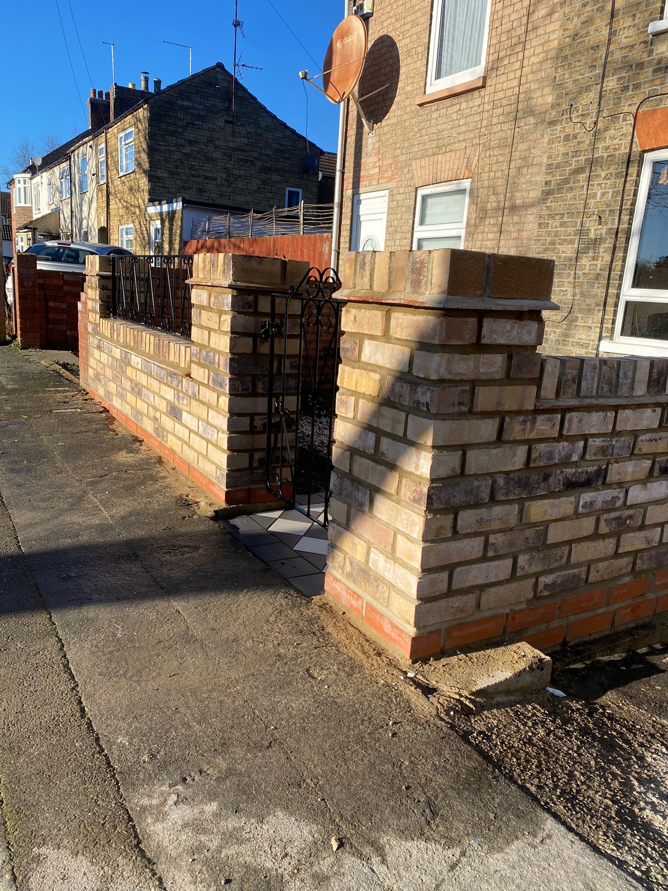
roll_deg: -2.6
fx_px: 669
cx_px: 334
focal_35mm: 26
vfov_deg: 67.3
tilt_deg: -12.3
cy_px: 446
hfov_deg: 53.1
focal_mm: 4.25
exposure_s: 1/1808
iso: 32
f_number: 1.8
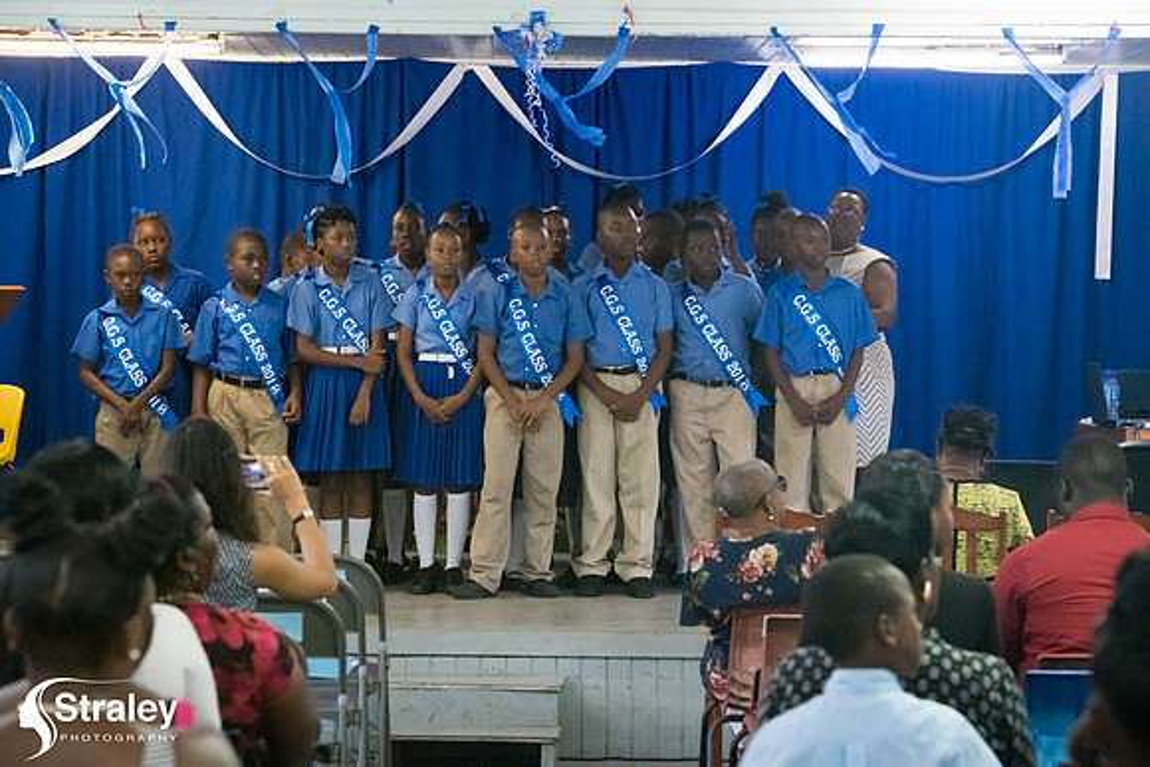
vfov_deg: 13.4
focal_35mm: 102
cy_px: 384
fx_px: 3259
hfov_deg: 20.0
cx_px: 575
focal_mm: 102
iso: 25600
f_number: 6.3
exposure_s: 1/200
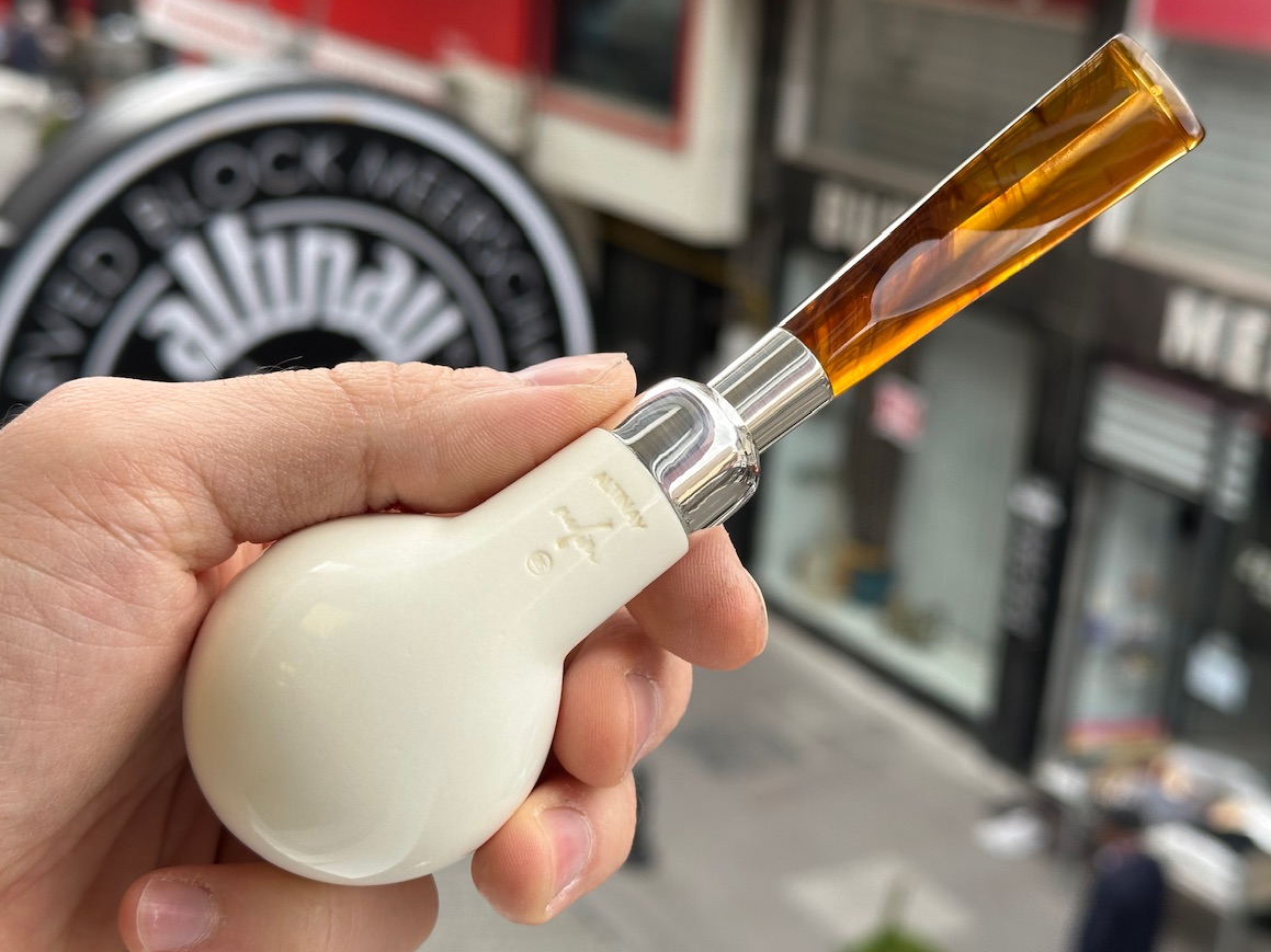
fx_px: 1946
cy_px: 452
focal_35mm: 53
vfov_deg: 27.5
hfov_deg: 36.1
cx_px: 693
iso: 64
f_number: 1.78
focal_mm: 6.86
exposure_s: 1/499
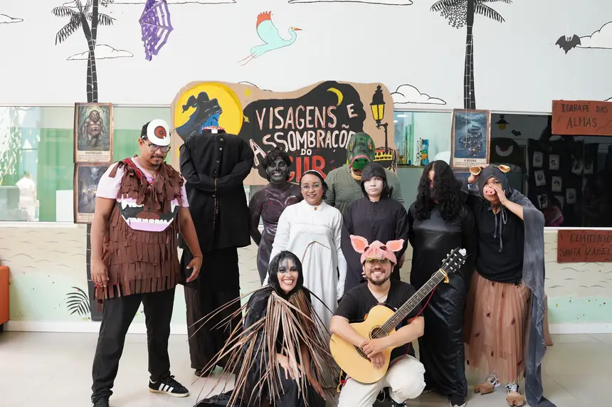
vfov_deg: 36.8
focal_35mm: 36
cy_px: 204
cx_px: 306
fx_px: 612
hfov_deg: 53.2
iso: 1250
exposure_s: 1/200
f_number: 2.8
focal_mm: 24
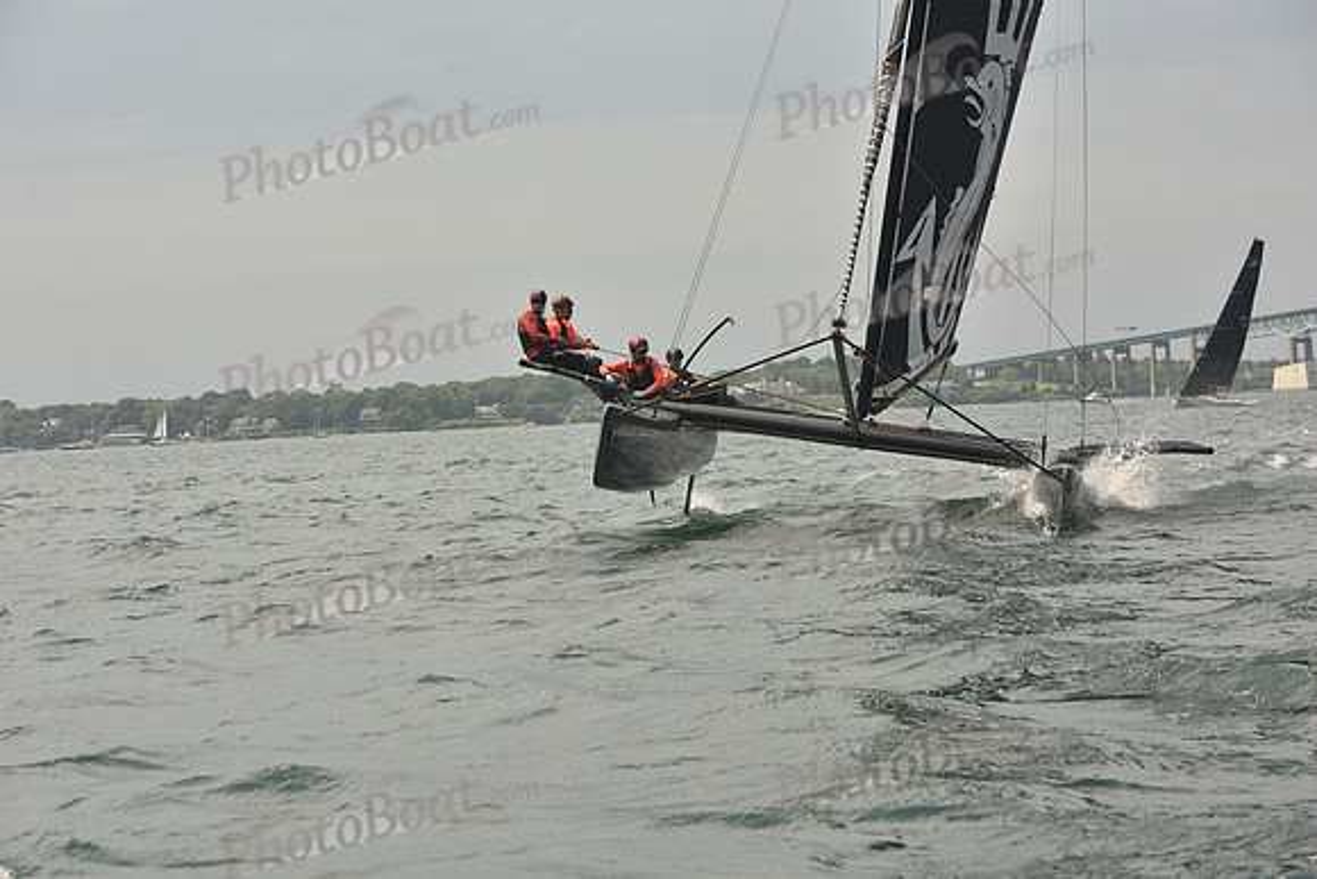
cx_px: 658
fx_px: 2927
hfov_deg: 25.4
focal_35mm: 80
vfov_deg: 17.1
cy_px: 440
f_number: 7.1
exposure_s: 1/640
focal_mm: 80
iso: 250
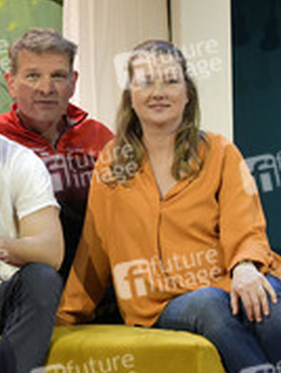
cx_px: -98
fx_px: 1836
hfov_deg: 8.6
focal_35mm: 170
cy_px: 222
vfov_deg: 11.6
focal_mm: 70
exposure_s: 1/250
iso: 3200
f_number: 7.1
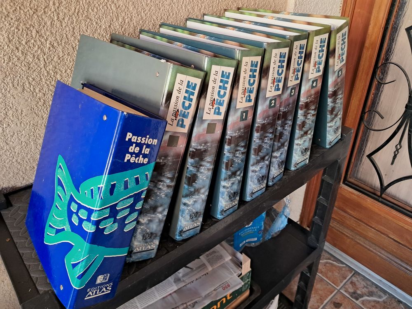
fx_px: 321
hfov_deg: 65.3
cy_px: 154
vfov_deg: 51.4
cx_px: 206
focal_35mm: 27
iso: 320
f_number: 1.8
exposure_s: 1/60
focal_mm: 4
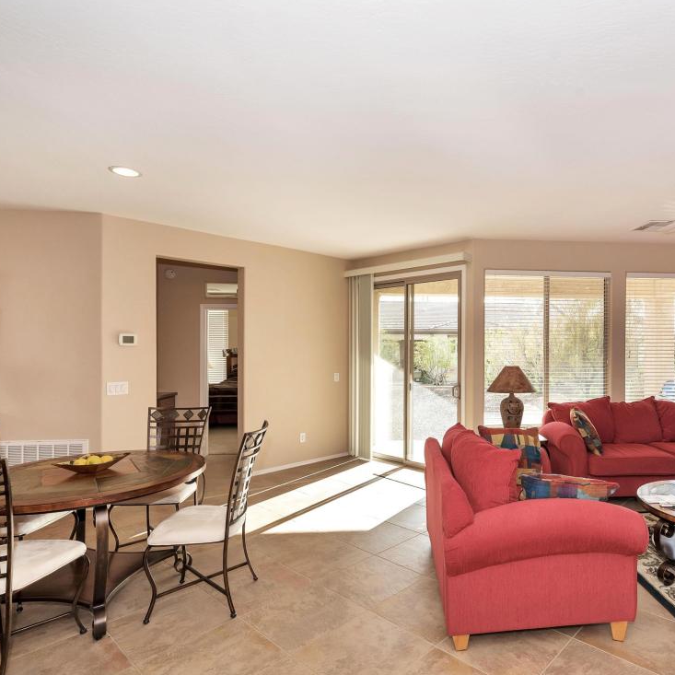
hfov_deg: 72.9
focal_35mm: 20
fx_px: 441
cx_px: 442
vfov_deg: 74.8
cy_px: 343
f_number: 8
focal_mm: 15
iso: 320
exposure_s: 1/80
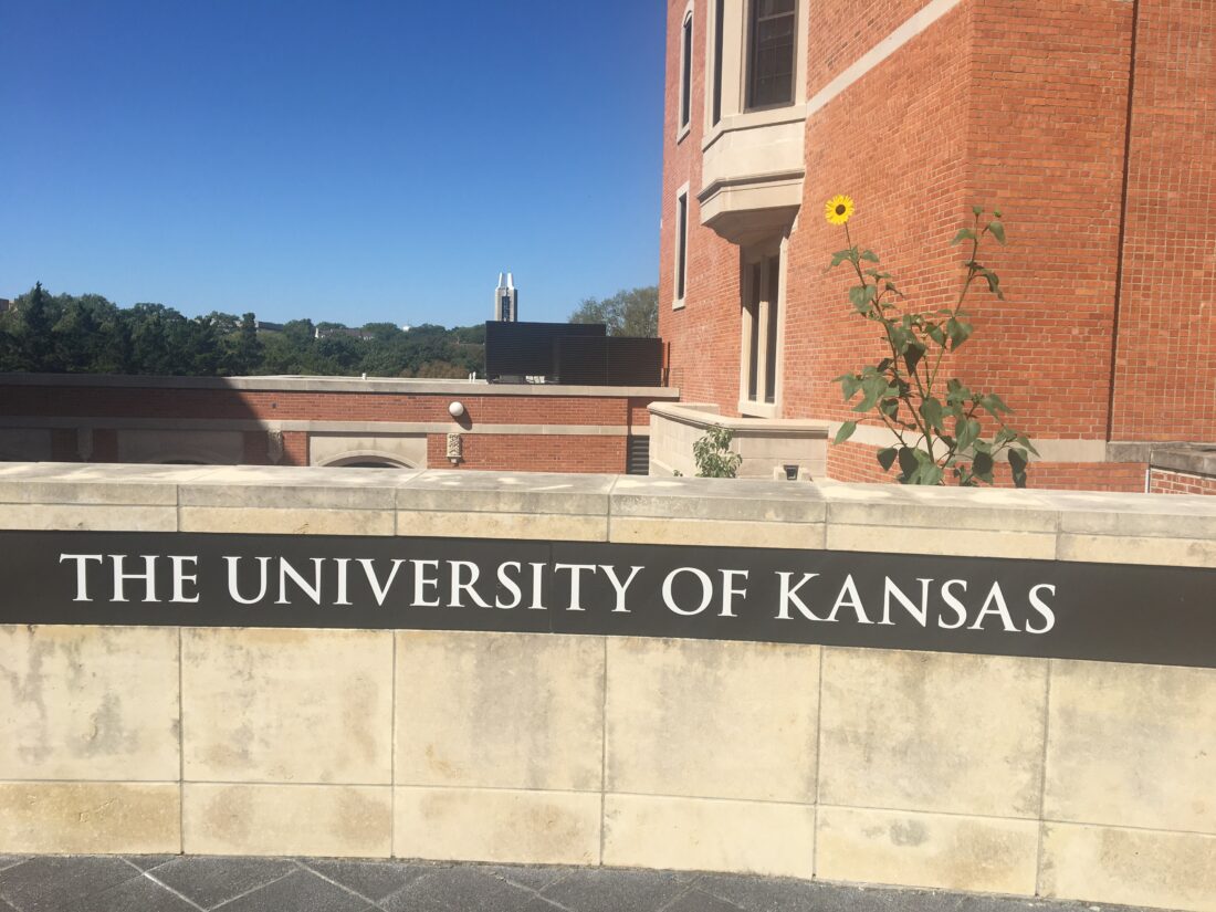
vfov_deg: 48.2
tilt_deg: -5.7
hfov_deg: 61.7
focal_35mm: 29
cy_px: 456
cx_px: 608
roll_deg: -0.4
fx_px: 1019
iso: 25
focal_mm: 4.15
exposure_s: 1/2331
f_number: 2.2
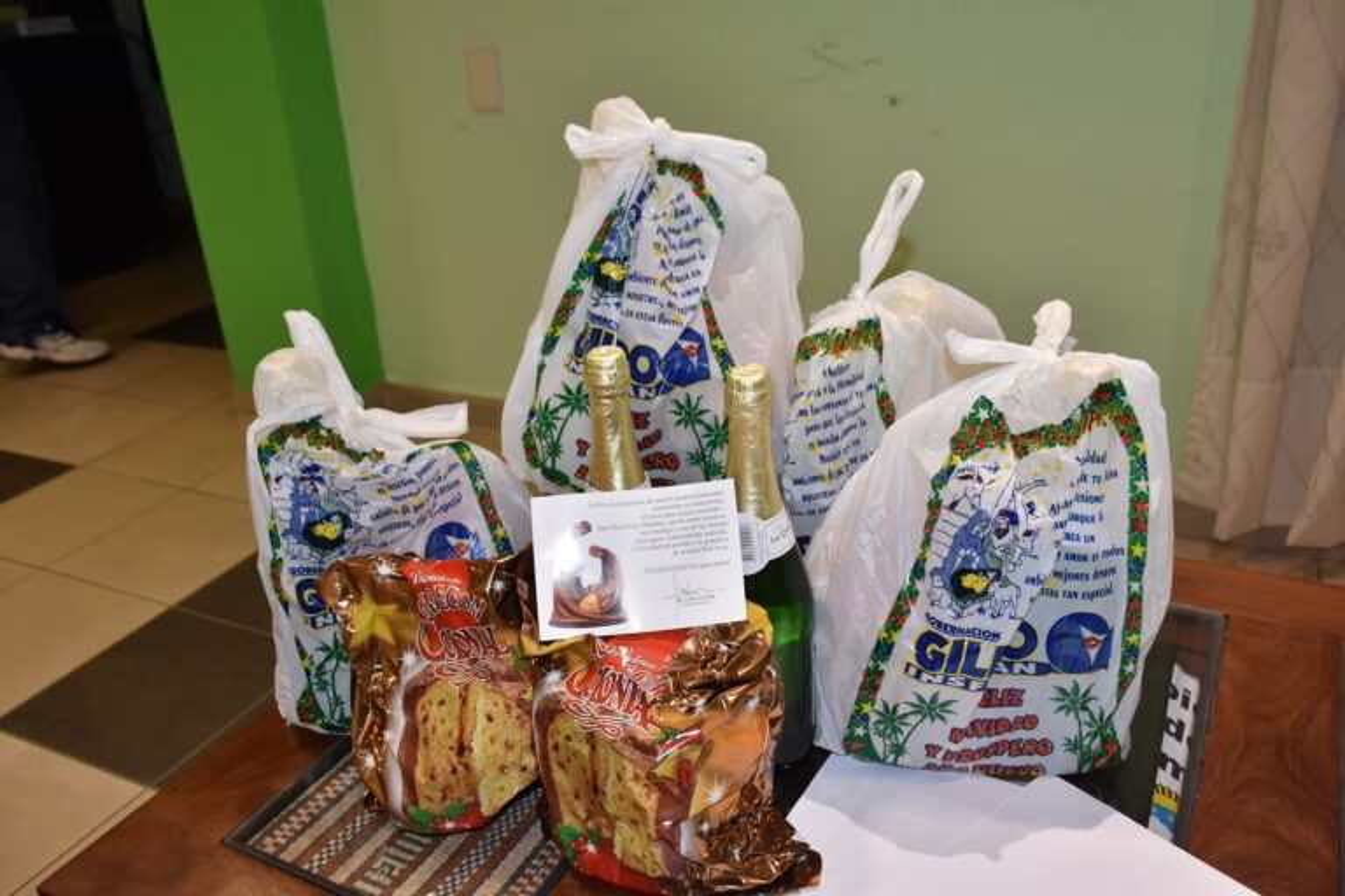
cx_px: 672
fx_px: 1121
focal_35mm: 30
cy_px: 448
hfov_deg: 61.9
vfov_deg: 43.6
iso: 500
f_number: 4.5
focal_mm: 20
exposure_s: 1/100
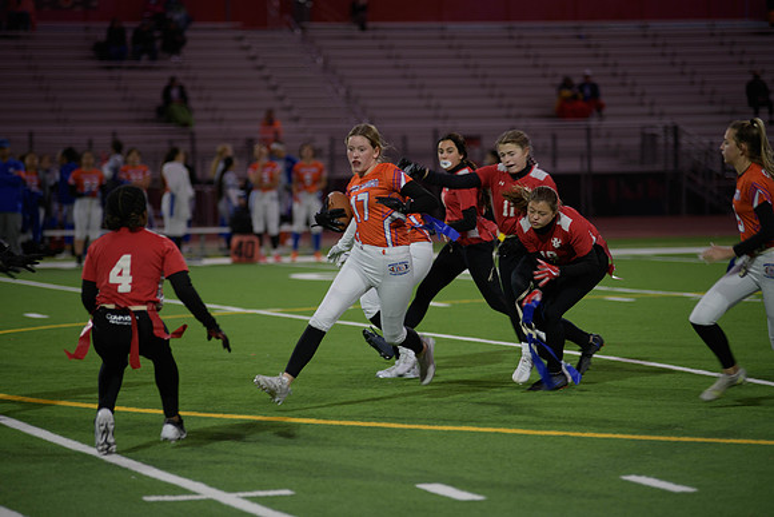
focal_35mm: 165
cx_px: 387
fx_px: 3548
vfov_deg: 8.3
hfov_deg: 12.4
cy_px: 258
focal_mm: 165
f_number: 2.8
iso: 400
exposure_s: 1/200
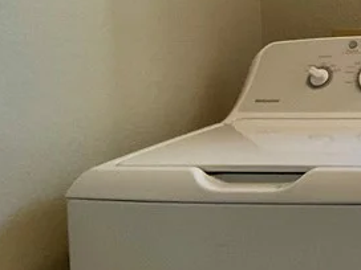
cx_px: 523
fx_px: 1137
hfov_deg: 16.6
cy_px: -50
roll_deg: +1.1
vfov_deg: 13.2
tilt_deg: -1.1
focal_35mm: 109
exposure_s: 1/60
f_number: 1.8
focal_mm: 3
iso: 125
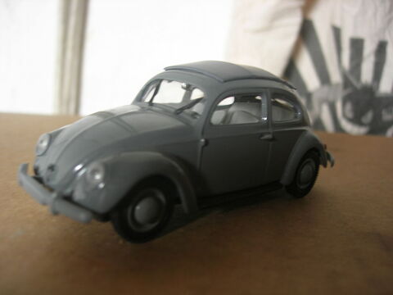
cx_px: 196
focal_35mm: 38
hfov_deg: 49.0
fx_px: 431
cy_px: 148
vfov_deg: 37.7
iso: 66
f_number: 2.8
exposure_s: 1/3.8
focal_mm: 7.8
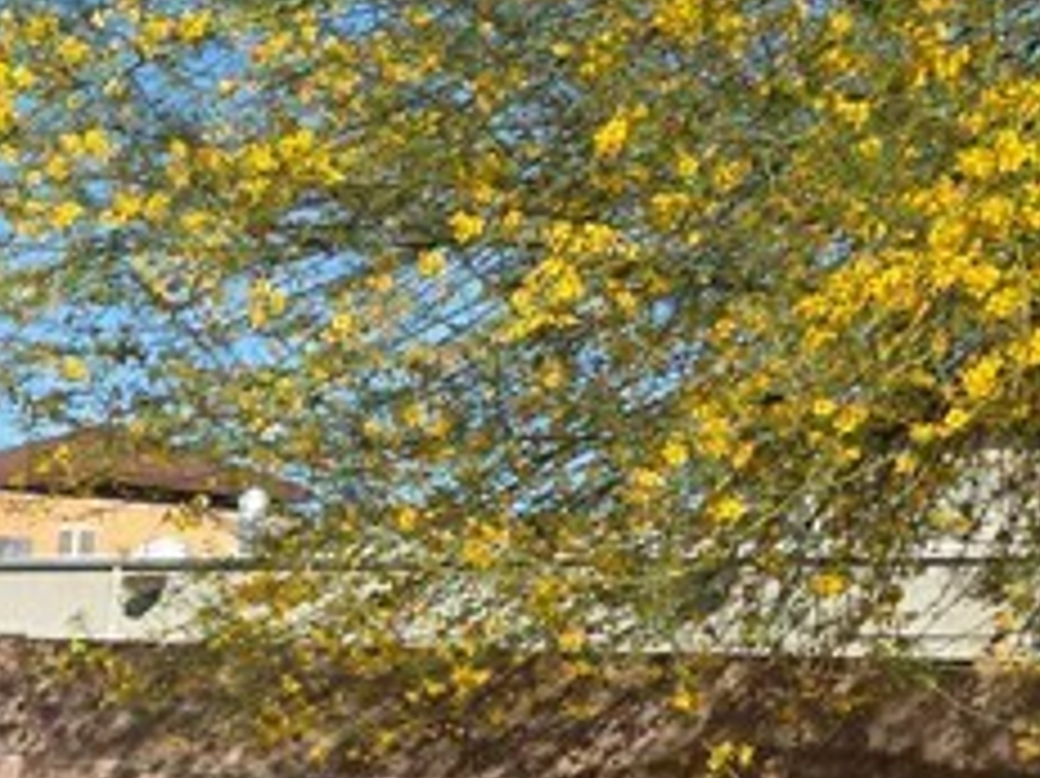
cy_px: 1034
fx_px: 3063
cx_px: -590
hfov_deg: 17.1
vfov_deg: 13.9
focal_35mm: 102
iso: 80
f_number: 1.7
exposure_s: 1/5296
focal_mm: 6.3
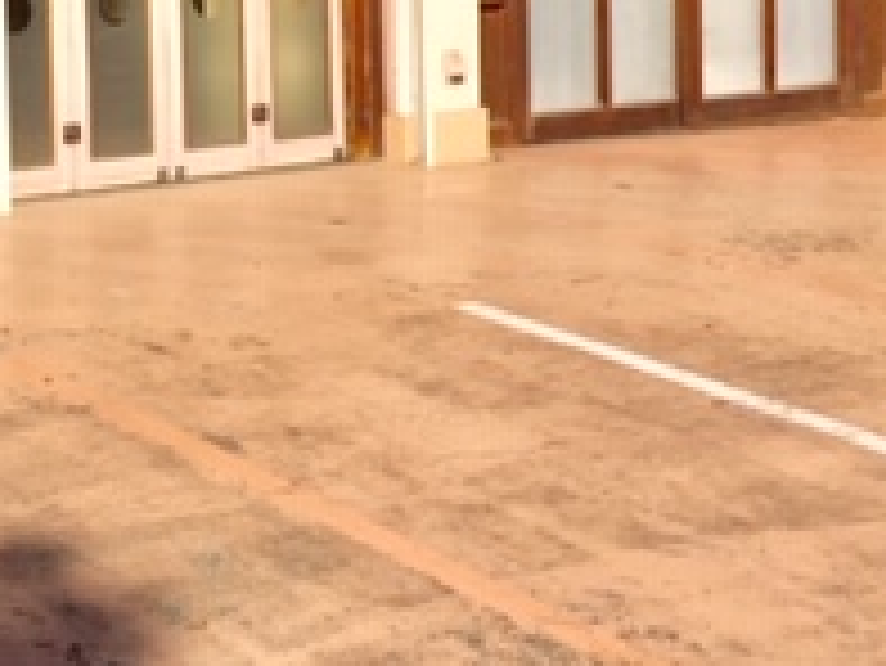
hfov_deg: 20.3
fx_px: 2407
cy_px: -45
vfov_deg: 15.4
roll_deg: +0.4
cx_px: 27
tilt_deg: -3.5
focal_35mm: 94
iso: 32
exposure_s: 1/3049
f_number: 2.2
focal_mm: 4.15
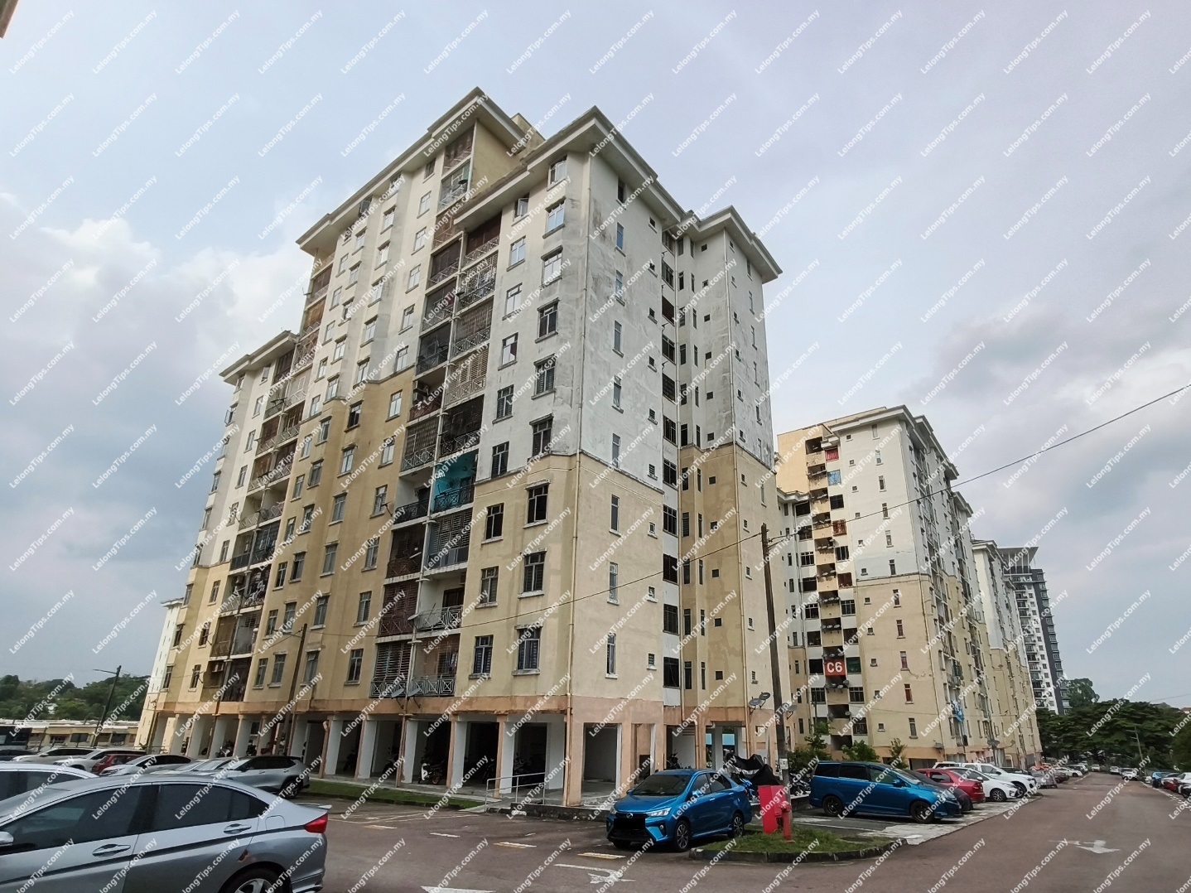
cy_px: 446
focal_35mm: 15
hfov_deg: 98.2
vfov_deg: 81.7
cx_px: 596
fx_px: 516
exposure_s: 1/2243
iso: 50
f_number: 2.2
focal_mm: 1.67
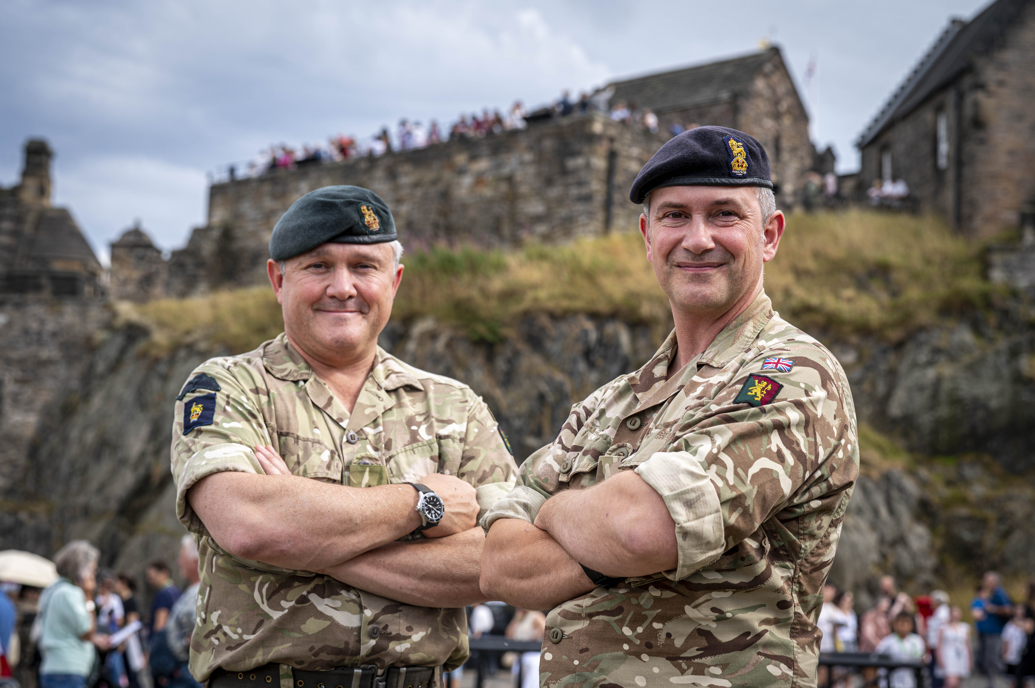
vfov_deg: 21.5
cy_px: 344
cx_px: 518
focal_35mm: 63
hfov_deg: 31.9
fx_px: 1810
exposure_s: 1/500
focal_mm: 63
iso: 200
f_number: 5
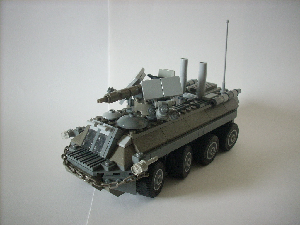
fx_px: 321
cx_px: 150
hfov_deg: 50.1
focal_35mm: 37
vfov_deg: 38.7
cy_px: 112
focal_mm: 6.2
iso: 200
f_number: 2.8
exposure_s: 1/14.7
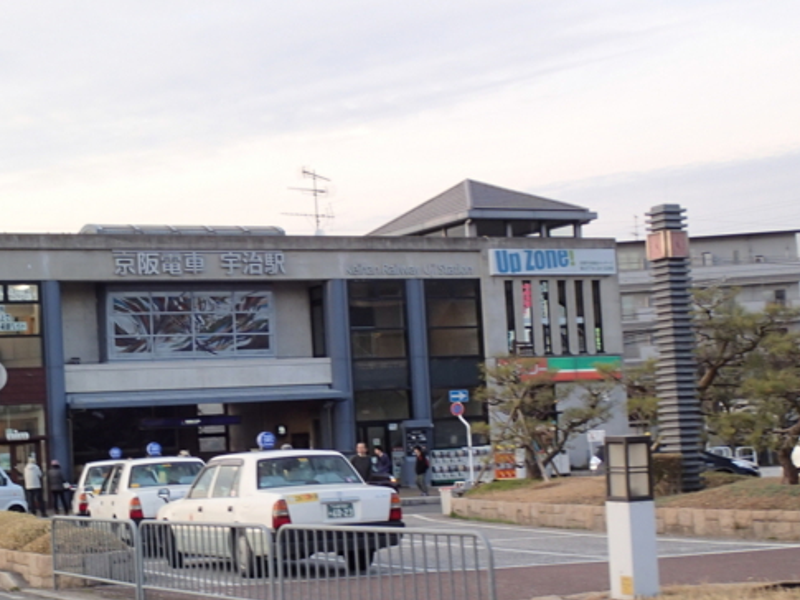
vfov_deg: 22.2
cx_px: 162
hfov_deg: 28.8
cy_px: 401
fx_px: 1526
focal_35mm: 66
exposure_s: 1/125
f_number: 4
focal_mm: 7.34
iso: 100
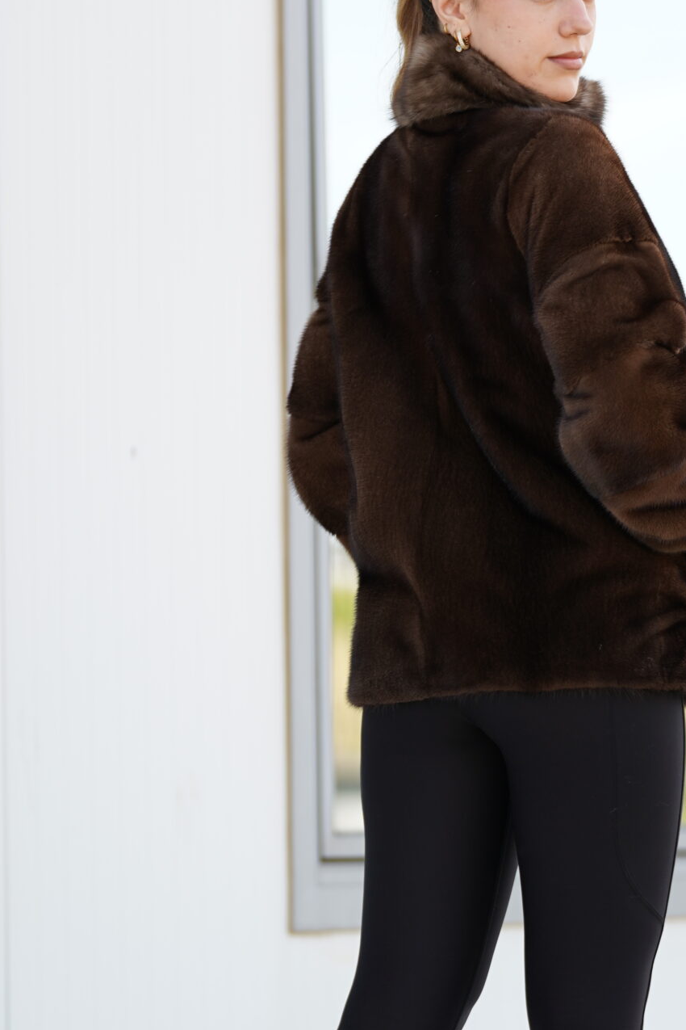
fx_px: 6945
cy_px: 586
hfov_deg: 5.7
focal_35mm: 243
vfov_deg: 8.5
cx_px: 414
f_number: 2.8
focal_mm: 121
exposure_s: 1/250
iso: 100
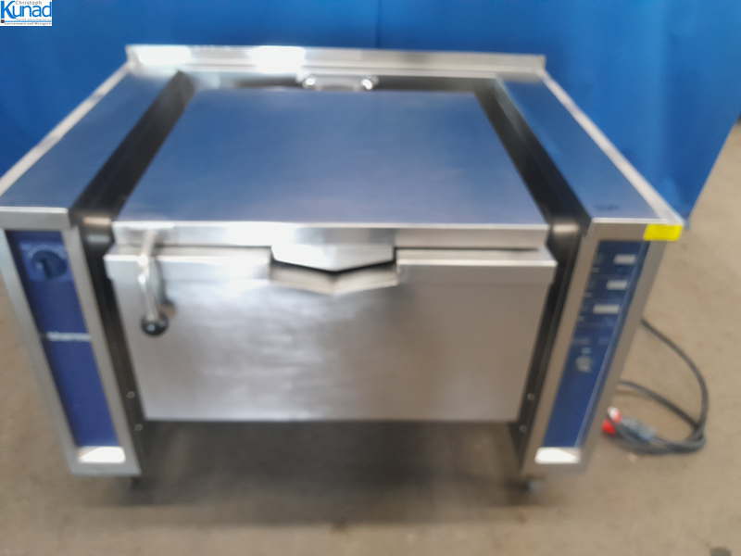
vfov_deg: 53.1
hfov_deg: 67.3
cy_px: 278
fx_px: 557
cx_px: 370
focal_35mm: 26
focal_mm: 4
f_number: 1.8
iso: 400
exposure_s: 1/25
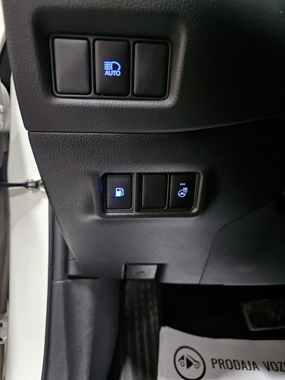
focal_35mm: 23
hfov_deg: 58.9
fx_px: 252
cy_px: 190
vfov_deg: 73.9
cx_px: 142
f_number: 1.7
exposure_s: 1/16.7
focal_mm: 6.3
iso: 2500
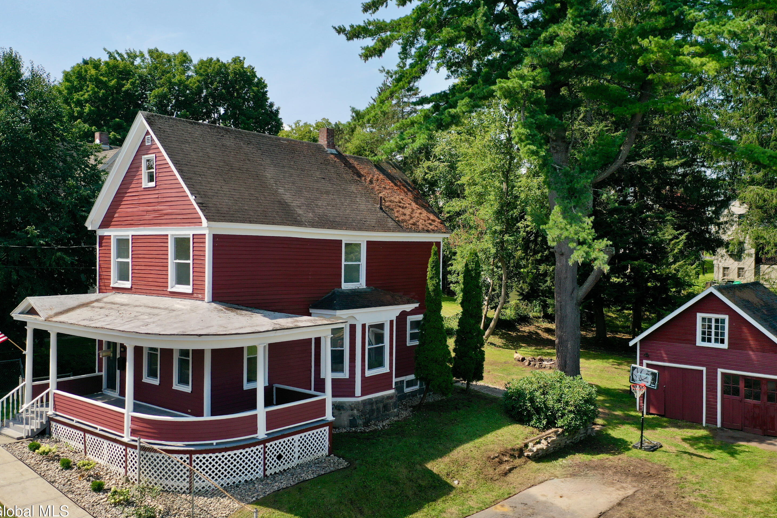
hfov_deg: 63.7
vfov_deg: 45.0
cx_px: 392
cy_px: 267
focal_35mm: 29
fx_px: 626
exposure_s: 1/80
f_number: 3.5
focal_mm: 10.26
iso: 100
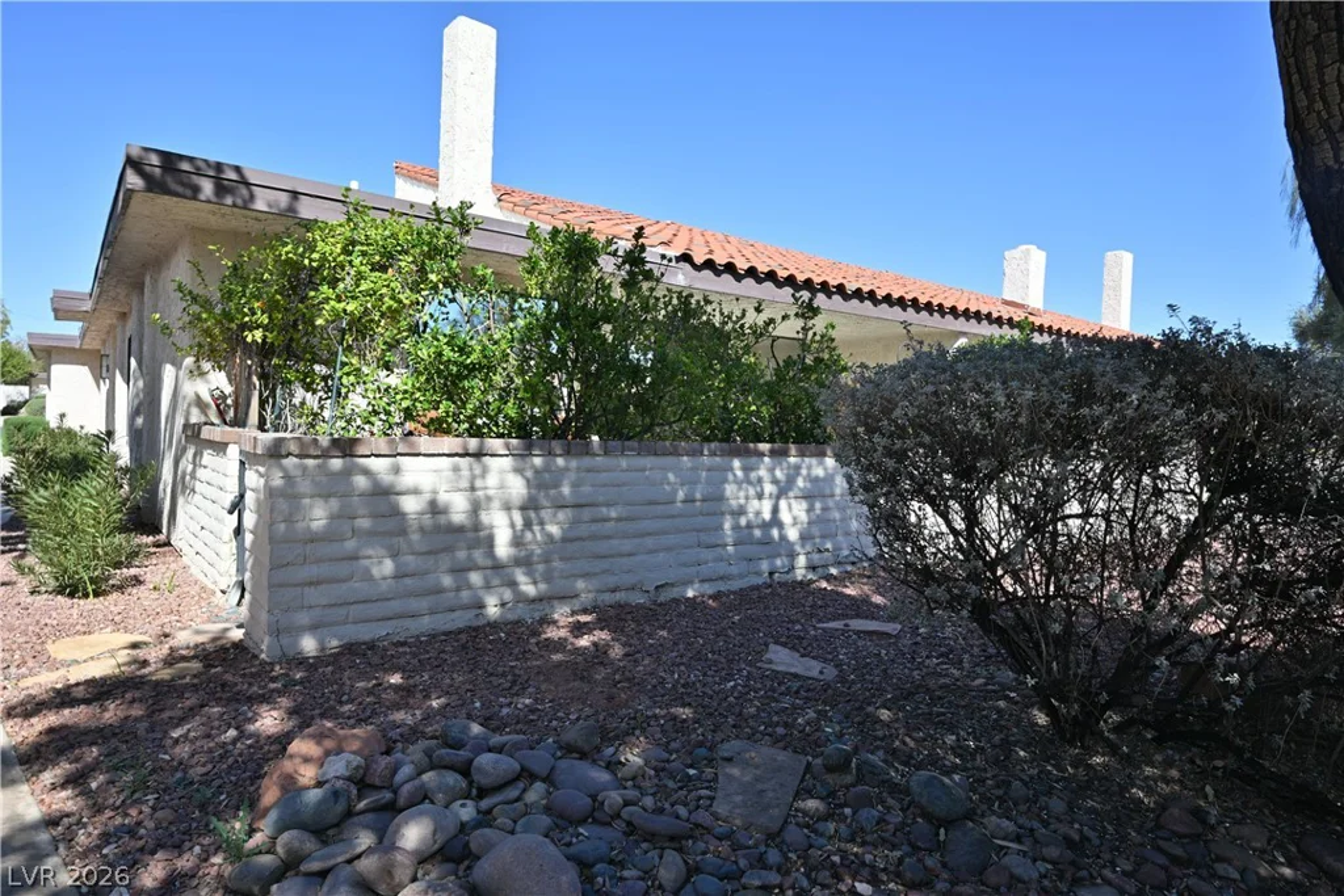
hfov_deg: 81.2
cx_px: 672
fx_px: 784
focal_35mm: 21
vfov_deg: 59.5
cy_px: 448
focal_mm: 21
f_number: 13
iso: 100
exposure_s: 1/60
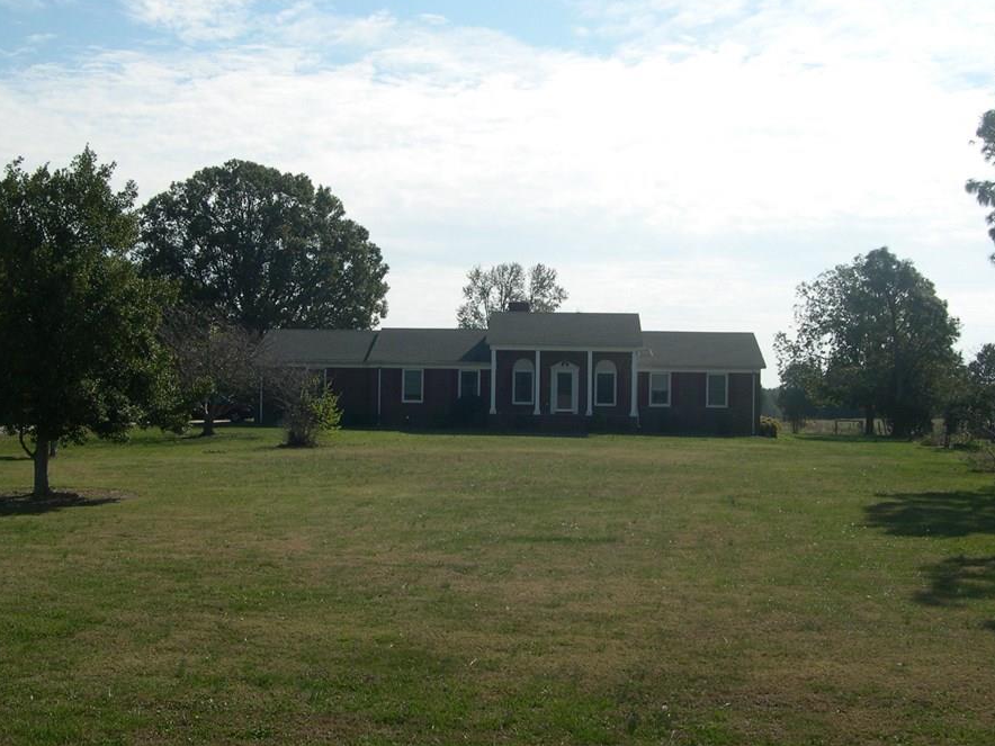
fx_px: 1265
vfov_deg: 32.9
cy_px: 387
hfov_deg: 42.9
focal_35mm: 44
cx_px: 463
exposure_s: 1/327
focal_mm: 8
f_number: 7.6
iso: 100
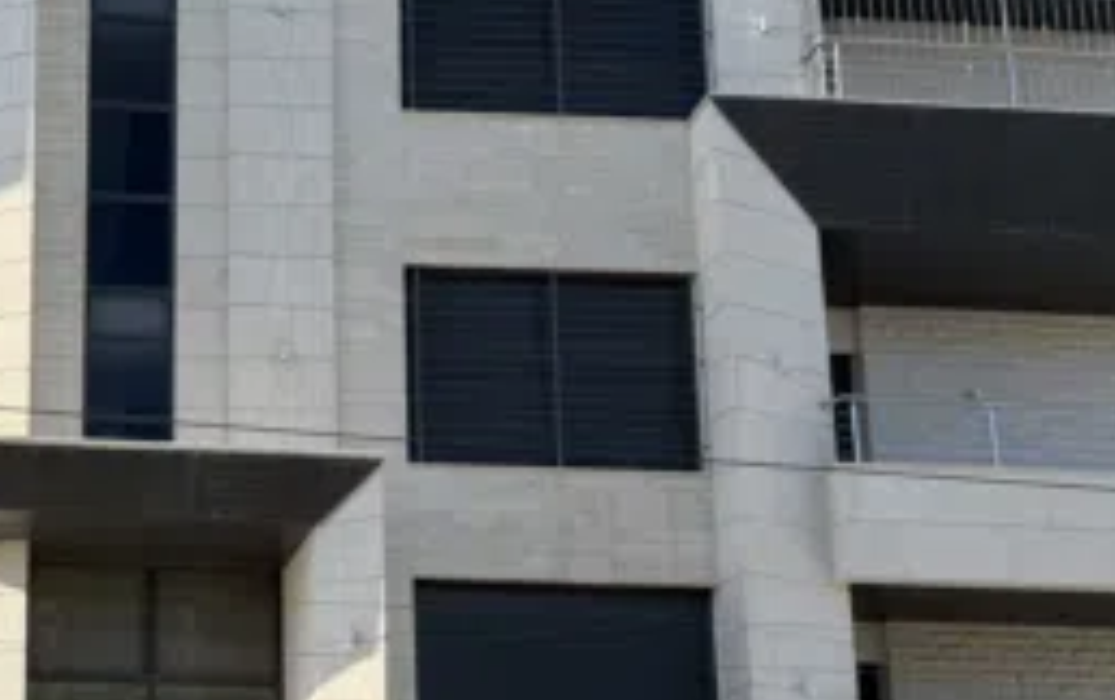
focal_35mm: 63
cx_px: 22
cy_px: 579
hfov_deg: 30.3
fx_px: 1917
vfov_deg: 20.4
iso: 80
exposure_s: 1/3021
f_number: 1.78
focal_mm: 6.76
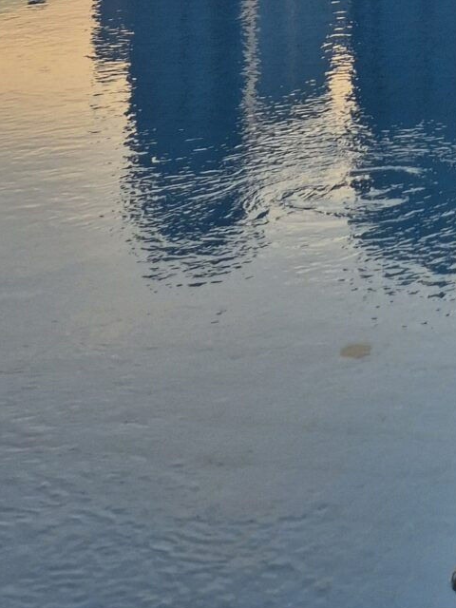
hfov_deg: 14.2
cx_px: 819
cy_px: -367
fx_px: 1616
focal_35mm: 92
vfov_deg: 18.3
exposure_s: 1/325
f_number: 1.8
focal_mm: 5.4
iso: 25
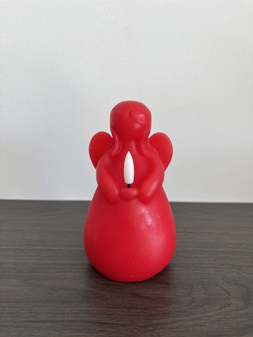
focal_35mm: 26
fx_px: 253
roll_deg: -1.1
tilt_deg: -14.8
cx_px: 126
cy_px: 168
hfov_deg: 53.1
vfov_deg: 67.3
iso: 80
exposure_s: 1/121
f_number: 1.6
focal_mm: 5.96
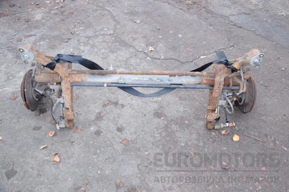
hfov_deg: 51.3
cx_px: 144
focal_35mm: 38
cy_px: 96
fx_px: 301
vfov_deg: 35.5
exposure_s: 1/160
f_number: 5
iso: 800
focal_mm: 25
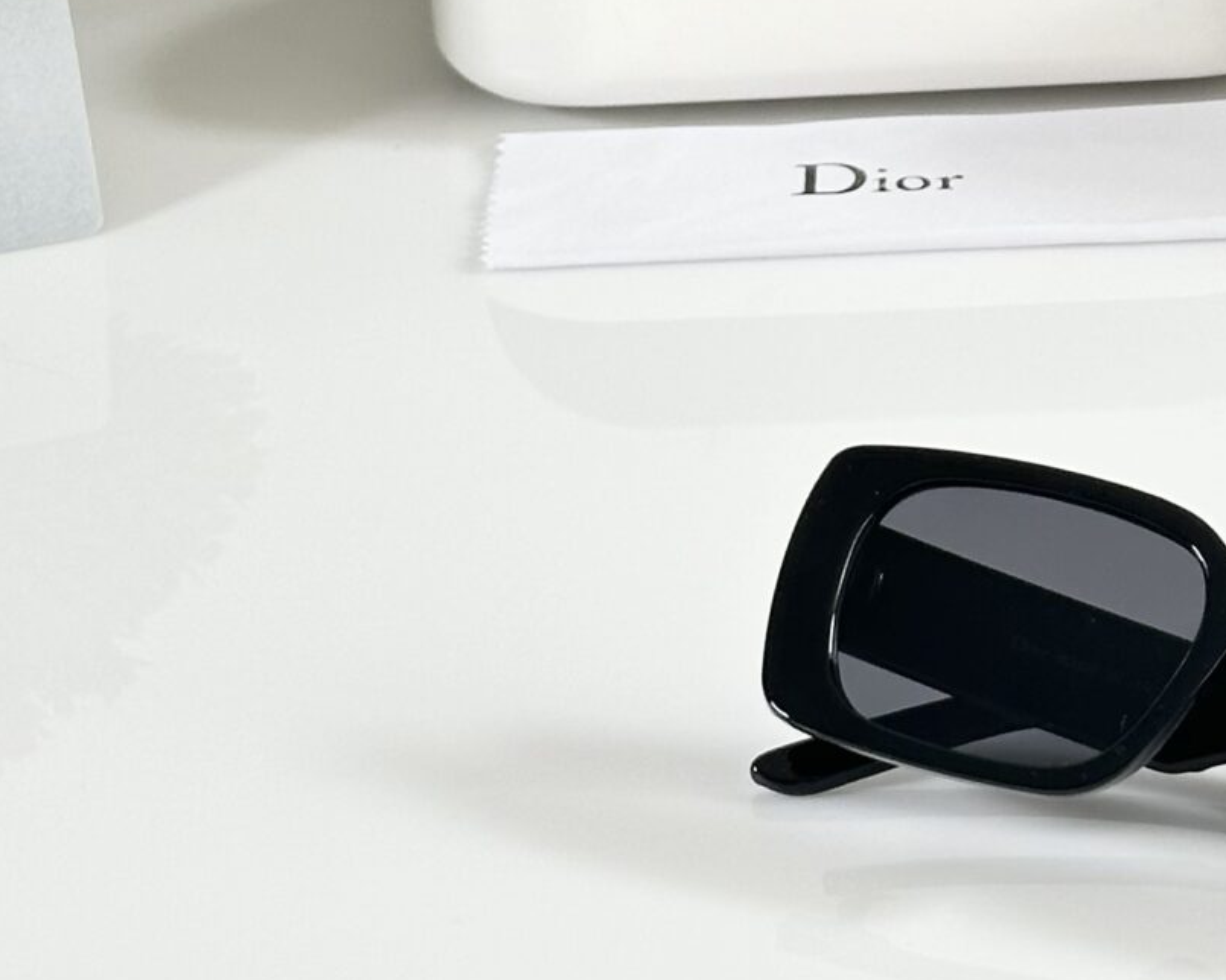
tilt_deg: -22.8
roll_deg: +1.7
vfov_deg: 10.3
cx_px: 1212
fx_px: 5406
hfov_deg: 12.8
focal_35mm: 149
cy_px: -46
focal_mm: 6.86
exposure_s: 1/100
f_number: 1.78
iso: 80
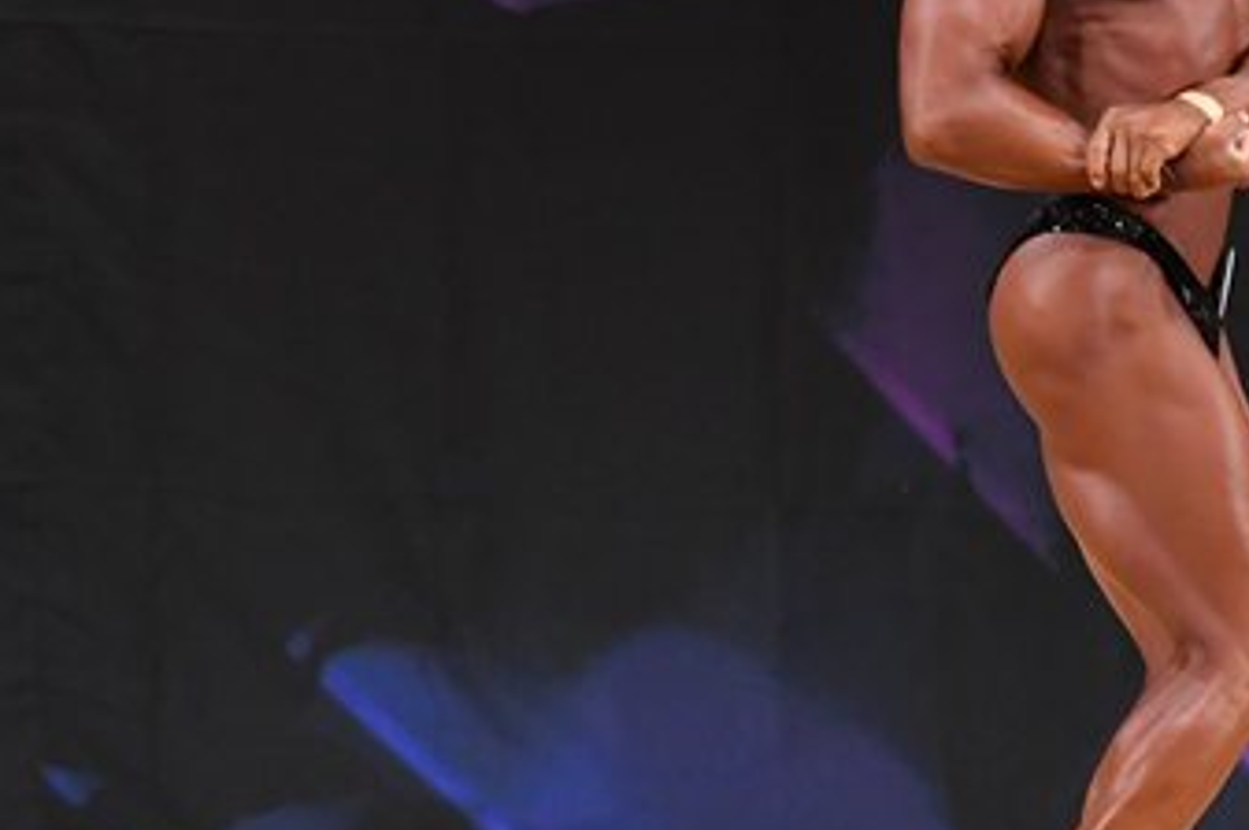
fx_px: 20345
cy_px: 322
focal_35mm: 587
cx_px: 1277
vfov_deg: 2.3
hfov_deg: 3.5
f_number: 5.6
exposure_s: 1/400
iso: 3200
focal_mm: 170
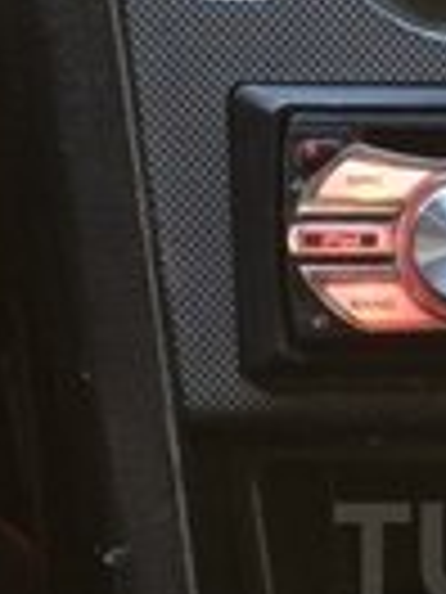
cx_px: 680
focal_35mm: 109
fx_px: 1873
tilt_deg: -33.7
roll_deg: -0.7
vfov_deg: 17.7
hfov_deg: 12.8
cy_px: 554
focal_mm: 4.15
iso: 125
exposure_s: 1/33
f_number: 2.2
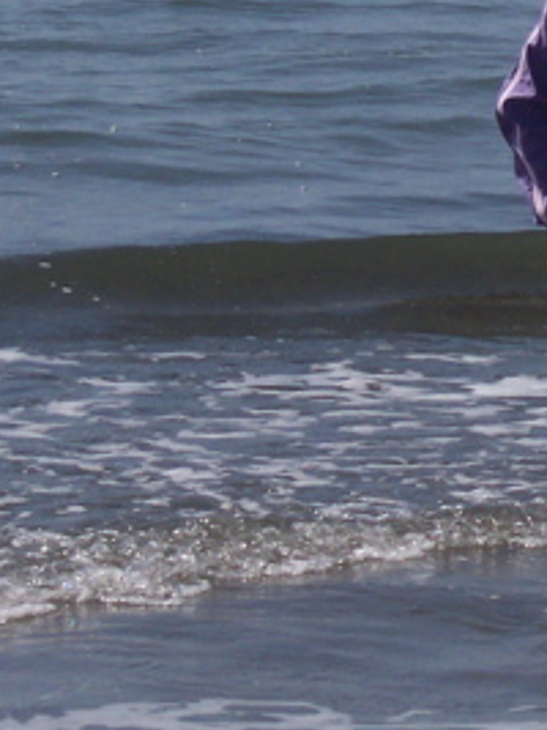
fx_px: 7190
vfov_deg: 5.8
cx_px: 661
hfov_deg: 4.3
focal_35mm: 341
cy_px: 133
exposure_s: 1/500
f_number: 8
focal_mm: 24
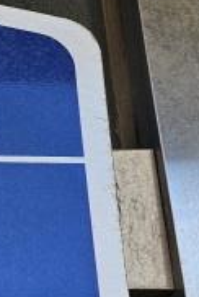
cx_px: -233
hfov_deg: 11.4
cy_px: 202
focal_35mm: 105
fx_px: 867
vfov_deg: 19.4
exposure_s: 1/149
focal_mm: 6.3
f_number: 1.7
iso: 20
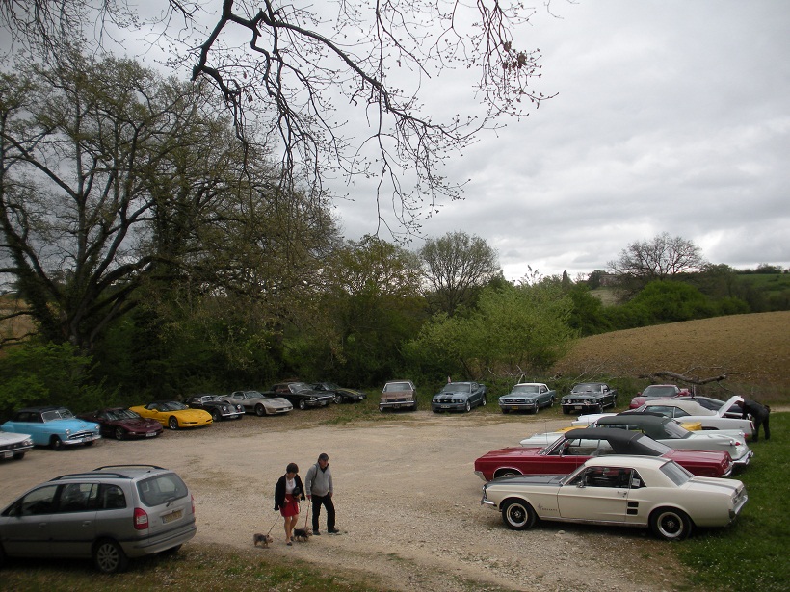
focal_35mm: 35
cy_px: 296
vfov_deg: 40.7
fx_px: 799
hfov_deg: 52.6
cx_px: 395
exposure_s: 1/165
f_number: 3.5
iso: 64
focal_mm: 6.3
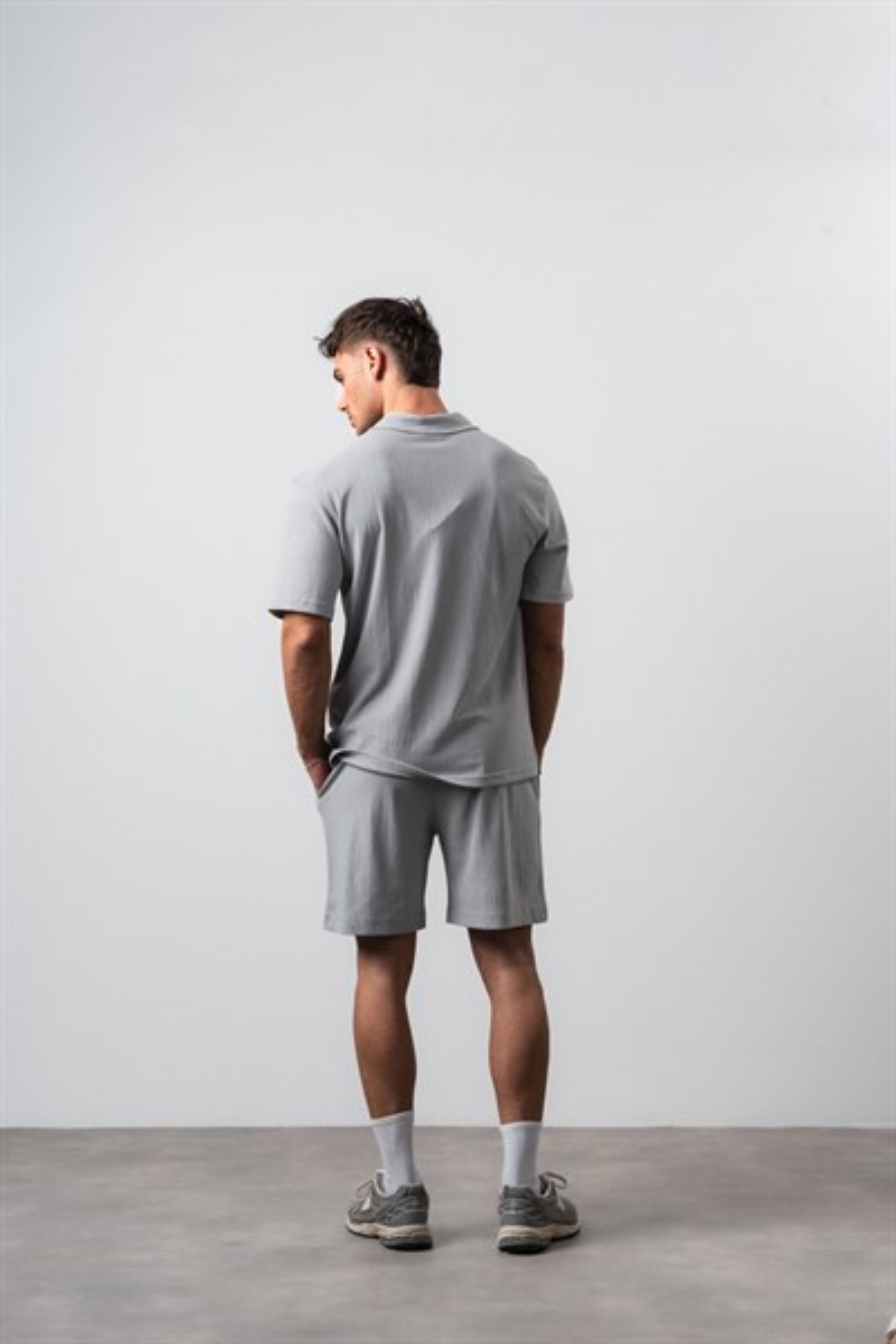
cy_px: 672
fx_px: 2613
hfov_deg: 19.5
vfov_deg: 28.8
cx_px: 448
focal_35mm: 70
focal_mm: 70
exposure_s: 1/125
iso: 100
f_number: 10
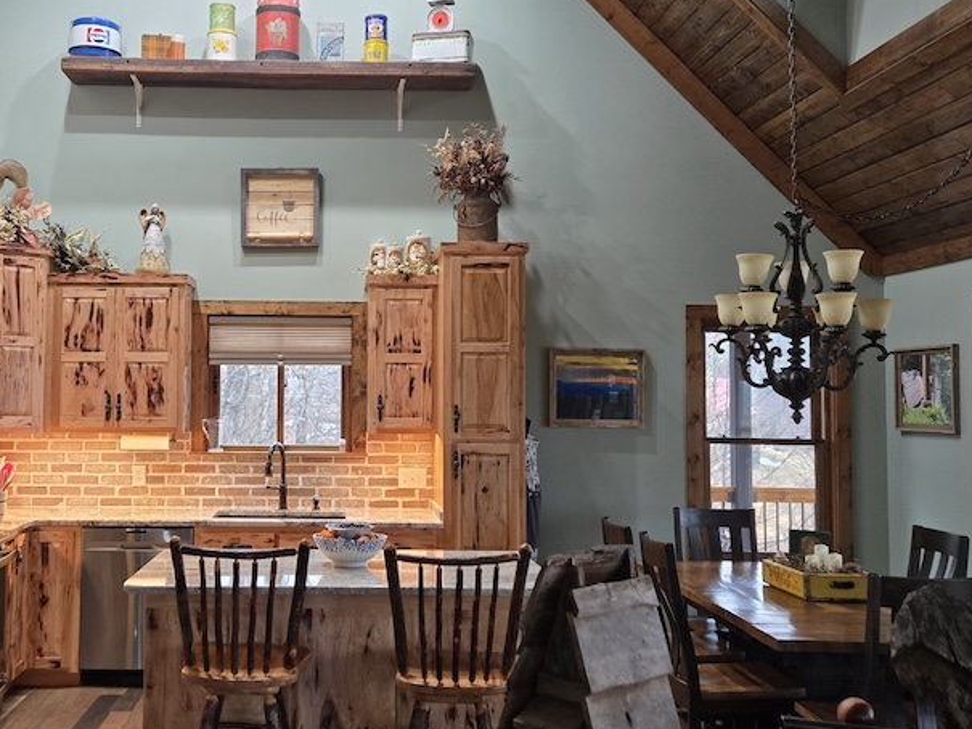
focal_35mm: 38
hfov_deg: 48.3
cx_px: 341
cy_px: 323
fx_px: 1067
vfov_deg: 37.7
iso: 400
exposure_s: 1/120
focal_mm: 5.4
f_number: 1.8
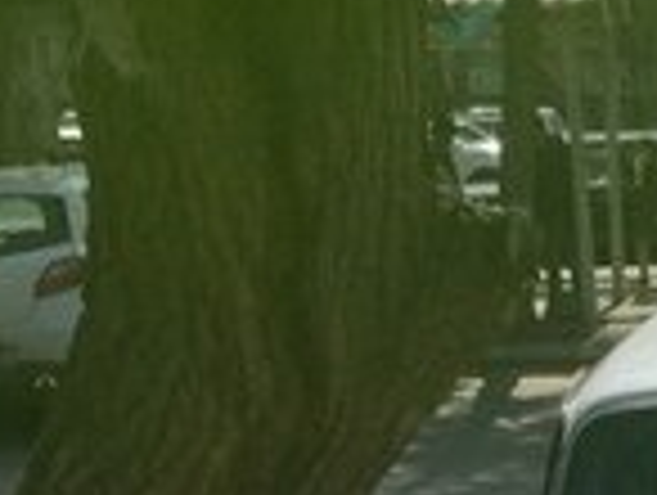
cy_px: 1042
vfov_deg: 9.8
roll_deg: +1.6
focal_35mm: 140
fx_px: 2662
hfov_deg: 13.2
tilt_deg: -18.4
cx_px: 1040
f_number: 2.4
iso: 25
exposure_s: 1/1773
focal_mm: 3.3
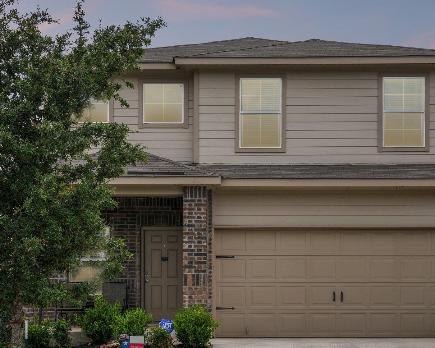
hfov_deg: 34.7
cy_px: 233
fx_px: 695
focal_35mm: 54
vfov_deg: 27.9
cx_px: 233
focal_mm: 34
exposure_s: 1/350
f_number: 8
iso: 200
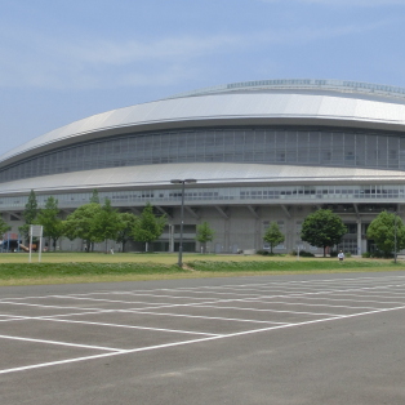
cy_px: 152
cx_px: 310
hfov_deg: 31.0
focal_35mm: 54
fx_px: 715
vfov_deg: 31.5
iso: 80
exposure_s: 1/250
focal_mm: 5.36
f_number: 8.9
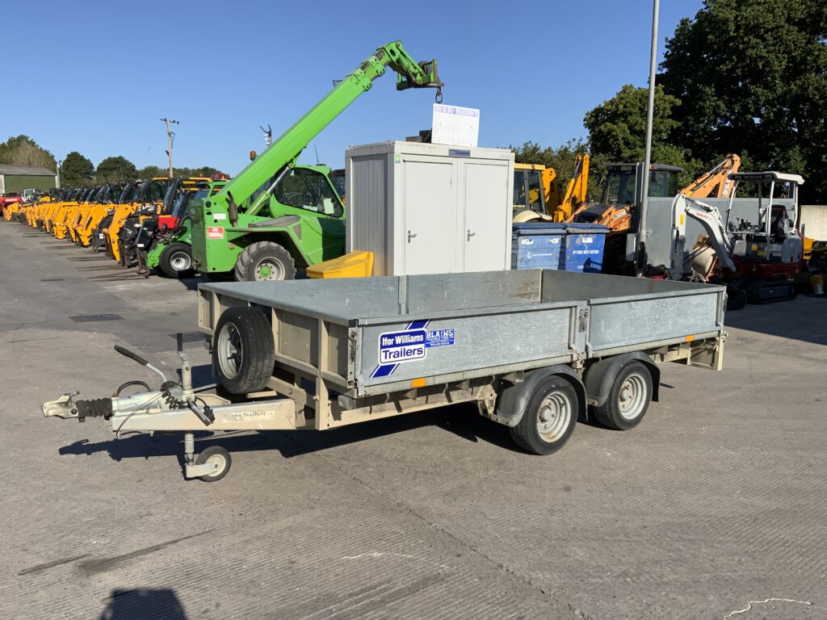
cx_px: 414
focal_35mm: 29
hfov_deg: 61.7
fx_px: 693
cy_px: 310
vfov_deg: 48.2
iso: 20
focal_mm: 3
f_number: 1.8
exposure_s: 1/2801
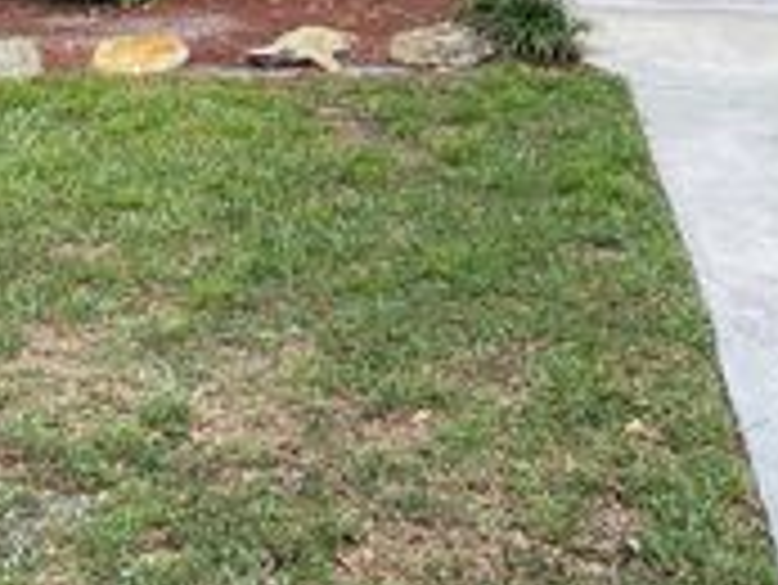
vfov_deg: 18.3
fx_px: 1687
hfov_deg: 25.9
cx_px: 450
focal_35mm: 75
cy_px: -173
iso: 32
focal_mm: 4.25
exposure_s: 1/1346
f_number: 1.8
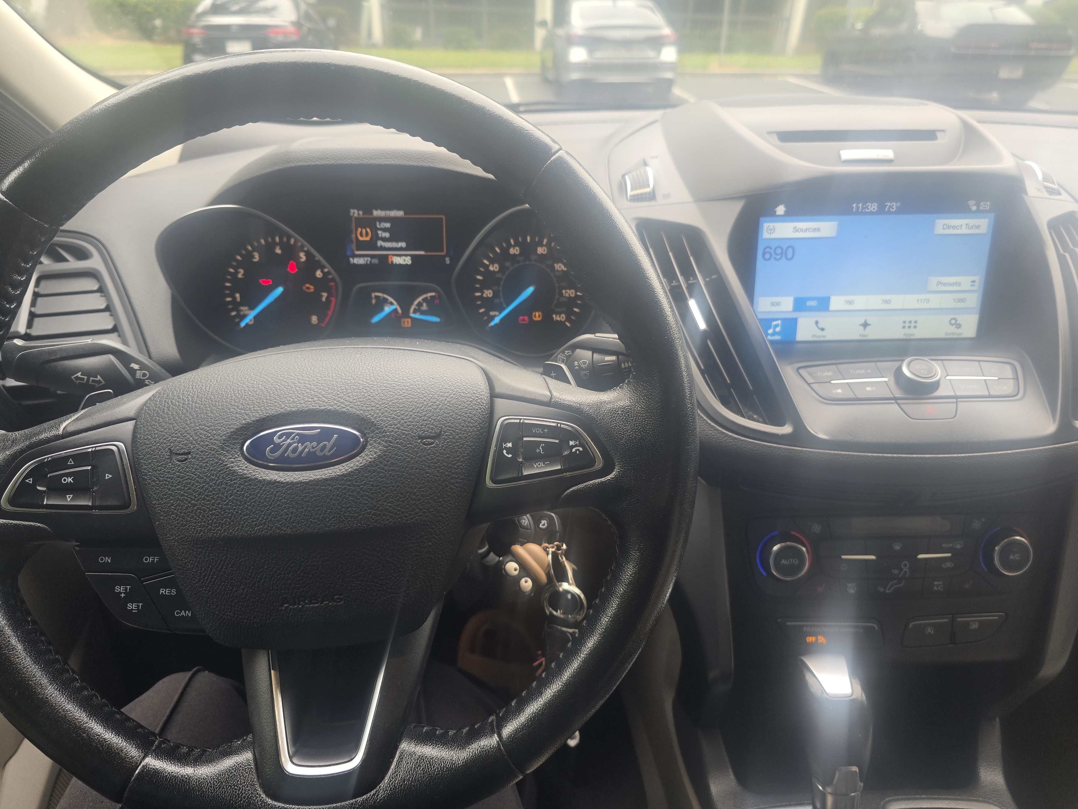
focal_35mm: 23
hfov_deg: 73.9
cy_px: 404
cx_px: 539
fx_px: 716
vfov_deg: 58.9
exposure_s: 1/180
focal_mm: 6.3
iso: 80
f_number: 1.7
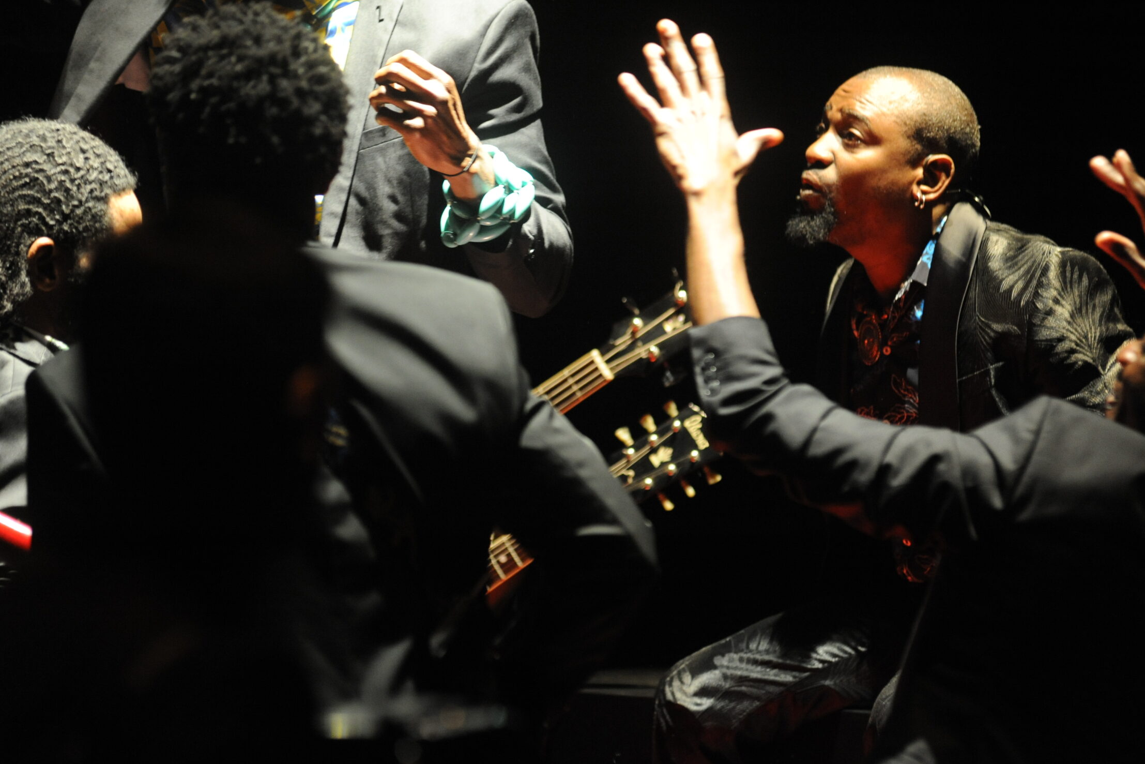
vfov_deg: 5.9
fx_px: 7347
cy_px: 341
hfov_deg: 8.9
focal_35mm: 231
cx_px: 538
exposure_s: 1/100
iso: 3200
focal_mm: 200
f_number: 5
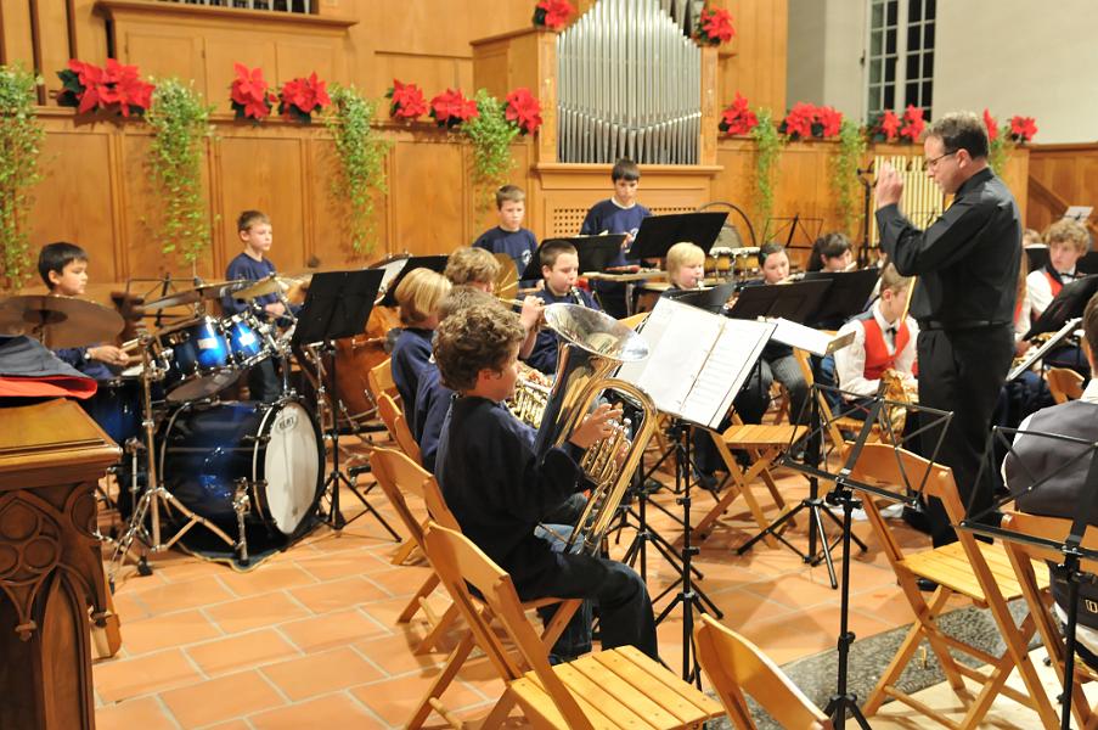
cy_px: 365
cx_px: 549
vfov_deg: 36.8
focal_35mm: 36
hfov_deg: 53.2
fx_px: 1097
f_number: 2.8
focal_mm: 24
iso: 1600
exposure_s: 1/20
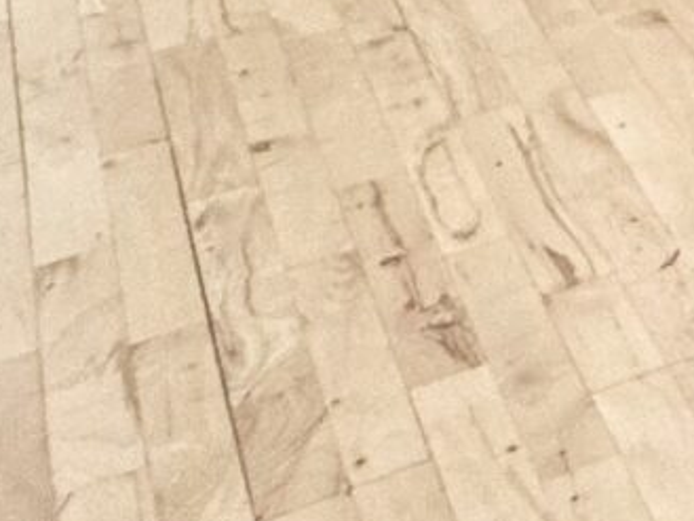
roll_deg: +0.0
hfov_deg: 10.4
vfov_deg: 10.5
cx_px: 2247
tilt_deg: -0.9
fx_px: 2186
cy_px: -932
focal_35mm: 109
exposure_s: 1/105
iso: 40
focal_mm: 2.22
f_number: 2.2
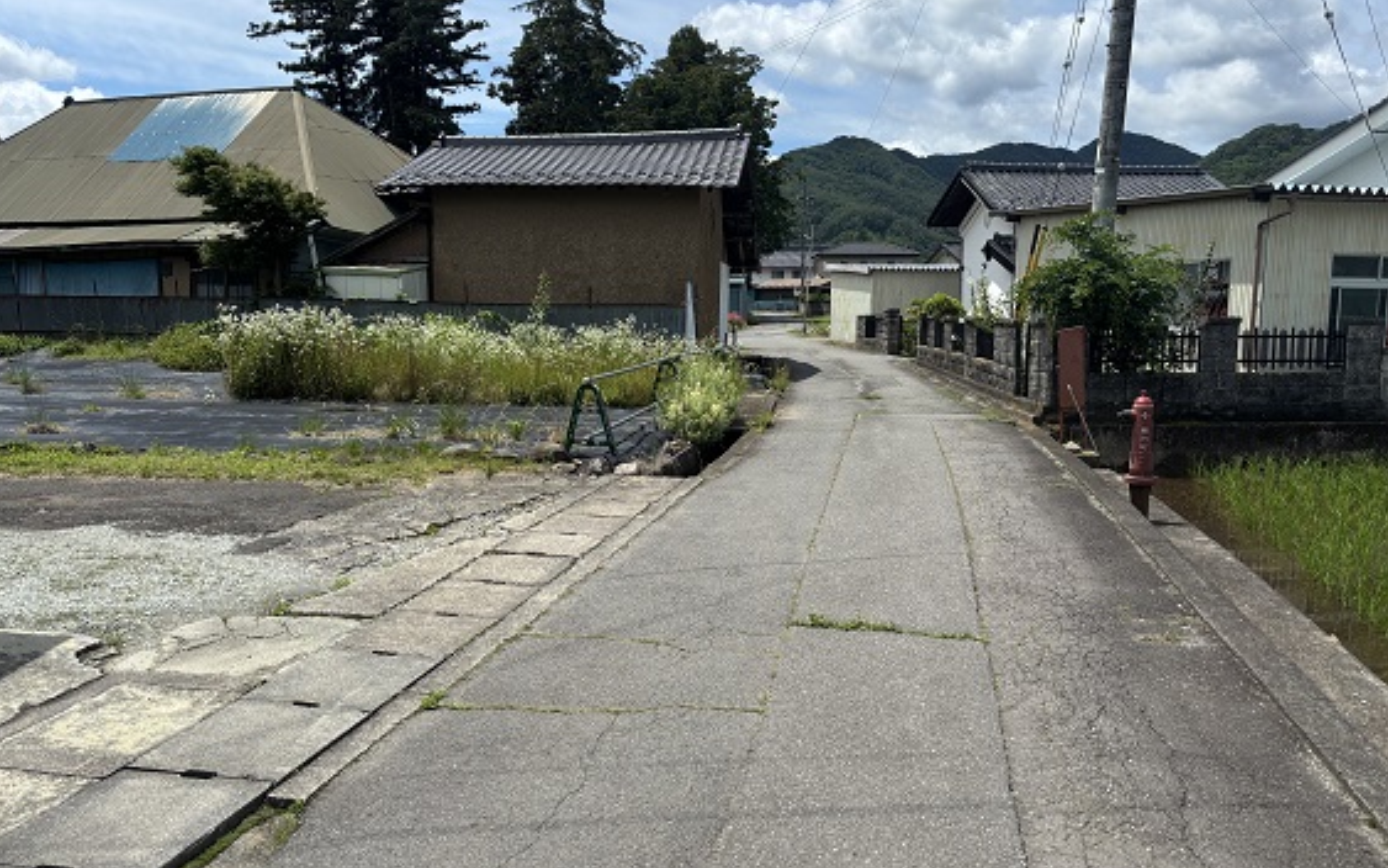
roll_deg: -0.2
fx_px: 1059
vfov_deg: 44.5
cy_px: 443
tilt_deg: -7.1
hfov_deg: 66.5
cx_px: 693
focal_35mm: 28
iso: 50
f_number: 1.6
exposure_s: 1/4082
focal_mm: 5.96
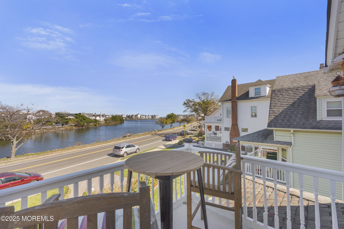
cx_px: 172
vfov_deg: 77.3
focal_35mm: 15
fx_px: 143
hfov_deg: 100.4
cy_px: 114
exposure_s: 1/400
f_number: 8
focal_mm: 10
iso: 250
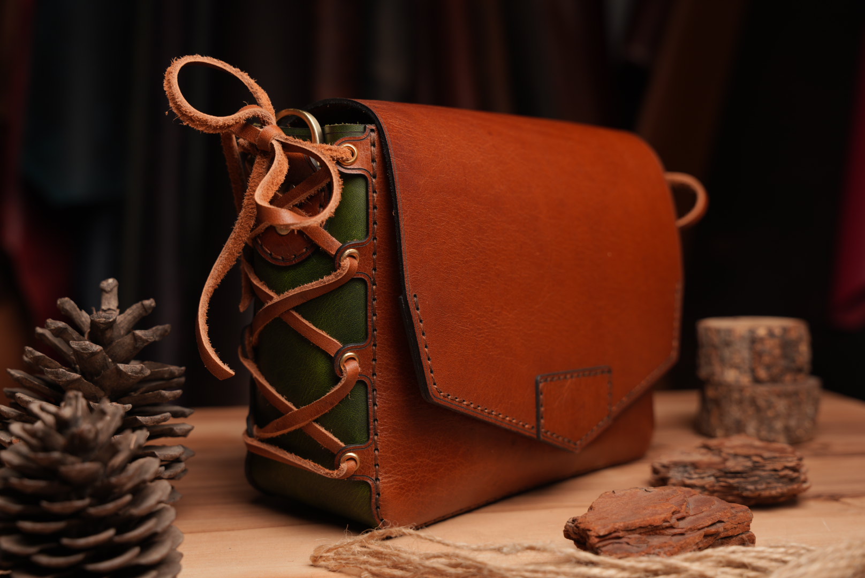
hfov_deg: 41.4
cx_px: 432
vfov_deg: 28.3
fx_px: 1145
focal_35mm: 48
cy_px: 289
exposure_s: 1/50
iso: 100
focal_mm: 47.6
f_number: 5
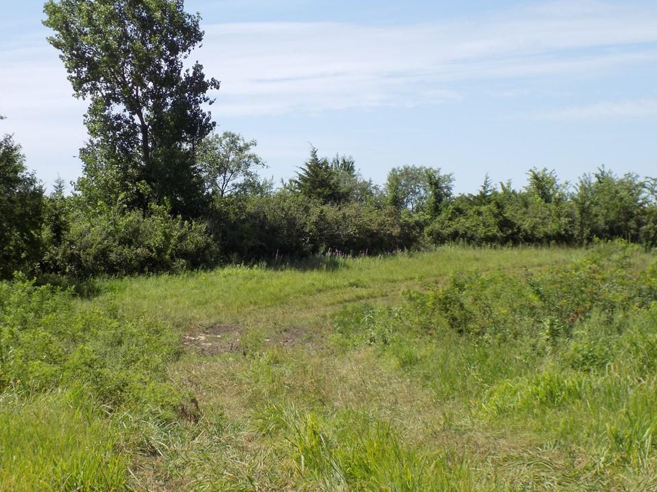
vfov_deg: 21.3
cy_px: 255
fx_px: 1309
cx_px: 334
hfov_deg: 28.2
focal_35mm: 69
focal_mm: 11.5
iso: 80
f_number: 4.1
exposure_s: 1/400
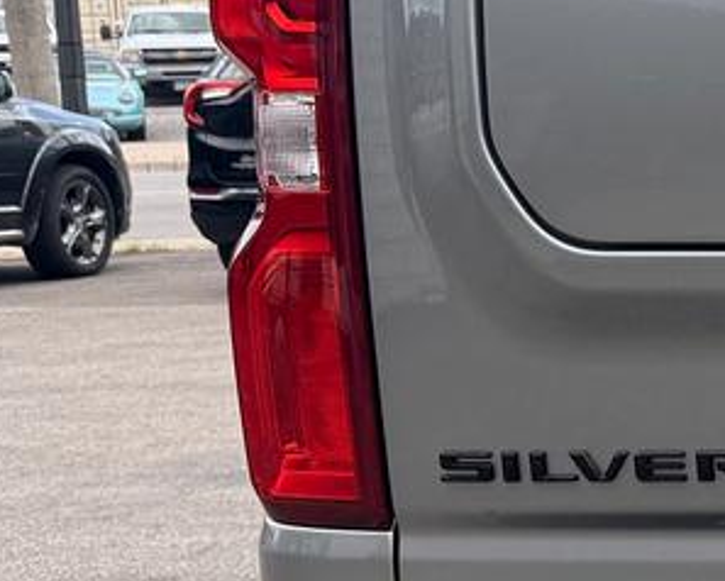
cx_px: 1467
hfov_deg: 15.2
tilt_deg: -8.1
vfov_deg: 15.2
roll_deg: -0.3
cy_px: 349
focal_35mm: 101
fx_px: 2169
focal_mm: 6.76
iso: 100
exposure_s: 1/3145
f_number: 1.78
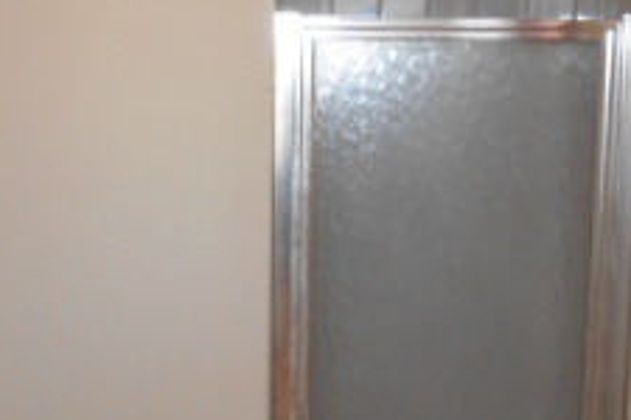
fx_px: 1350
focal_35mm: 77
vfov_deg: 17.6
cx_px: 308
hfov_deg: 26.3
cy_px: 302
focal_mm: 4.6
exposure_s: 1/25
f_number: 3.2
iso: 200
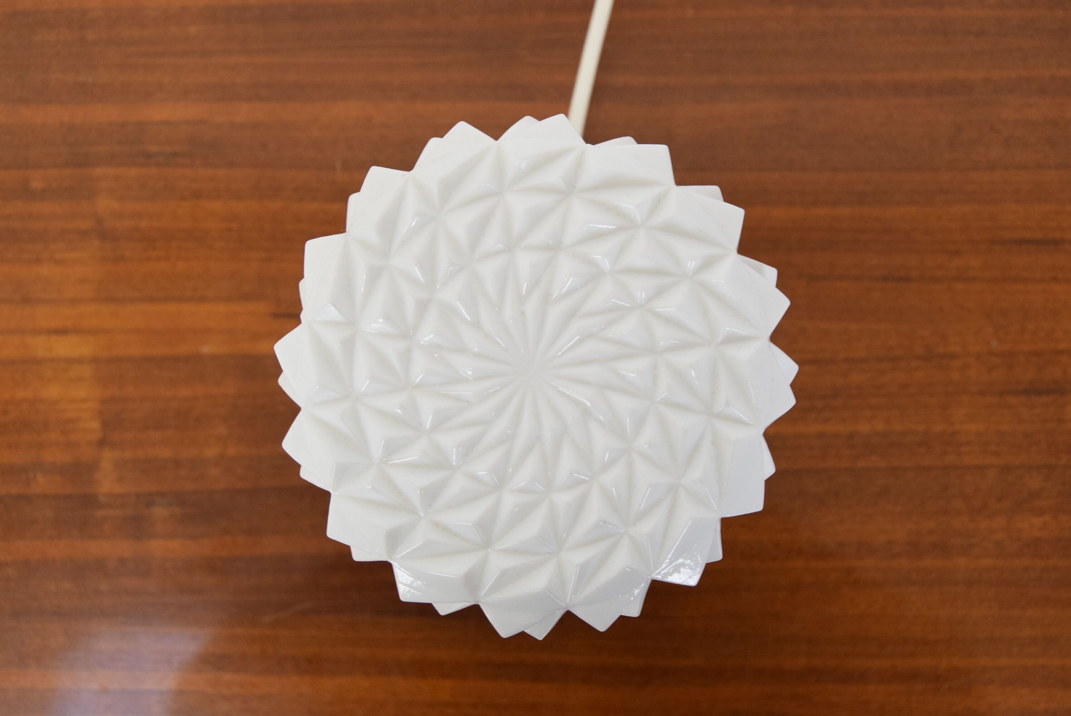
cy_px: 358
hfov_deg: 38.9
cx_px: 536
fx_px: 1518
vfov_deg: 26.5
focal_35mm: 51
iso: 1600
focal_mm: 34
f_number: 6.3
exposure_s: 1/160
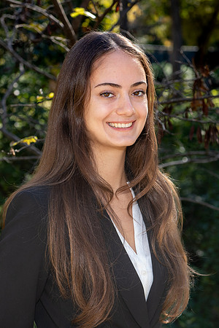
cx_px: 119
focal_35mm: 111
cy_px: 154
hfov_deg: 12.3
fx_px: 1015
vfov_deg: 18.4
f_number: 5.6
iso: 400
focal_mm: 70
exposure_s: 1/125
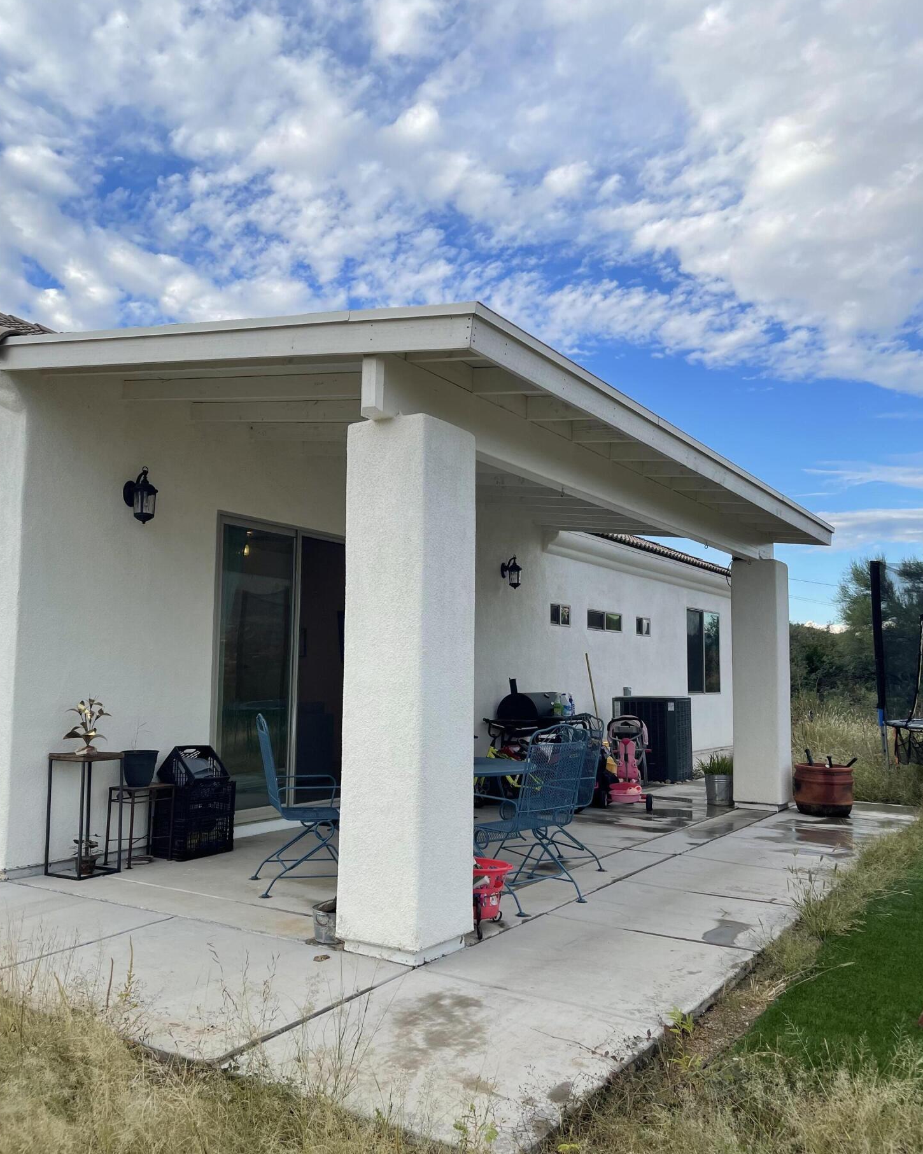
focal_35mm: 28
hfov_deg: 51.5
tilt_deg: +4.9
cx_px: 469
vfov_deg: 62.2
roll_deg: -0.7
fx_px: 956
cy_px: 599
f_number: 1.6
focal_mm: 5.1
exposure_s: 1/1715
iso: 32
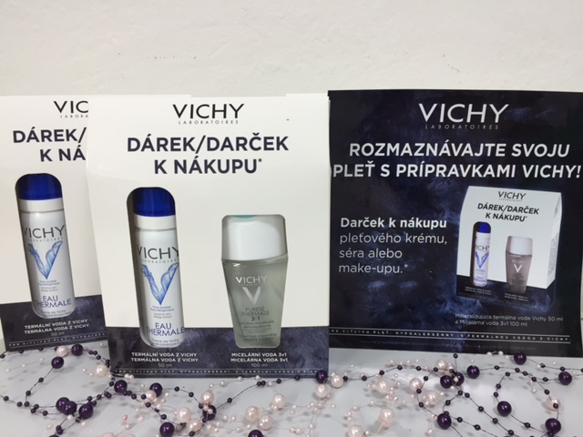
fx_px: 488
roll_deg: -0.6
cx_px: 292
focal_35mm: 29
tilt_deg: -15.1
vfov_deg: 48.2
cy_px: 218
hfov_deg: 61.7
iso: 80
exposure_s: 1/33
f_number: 2.2
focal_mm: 4.15
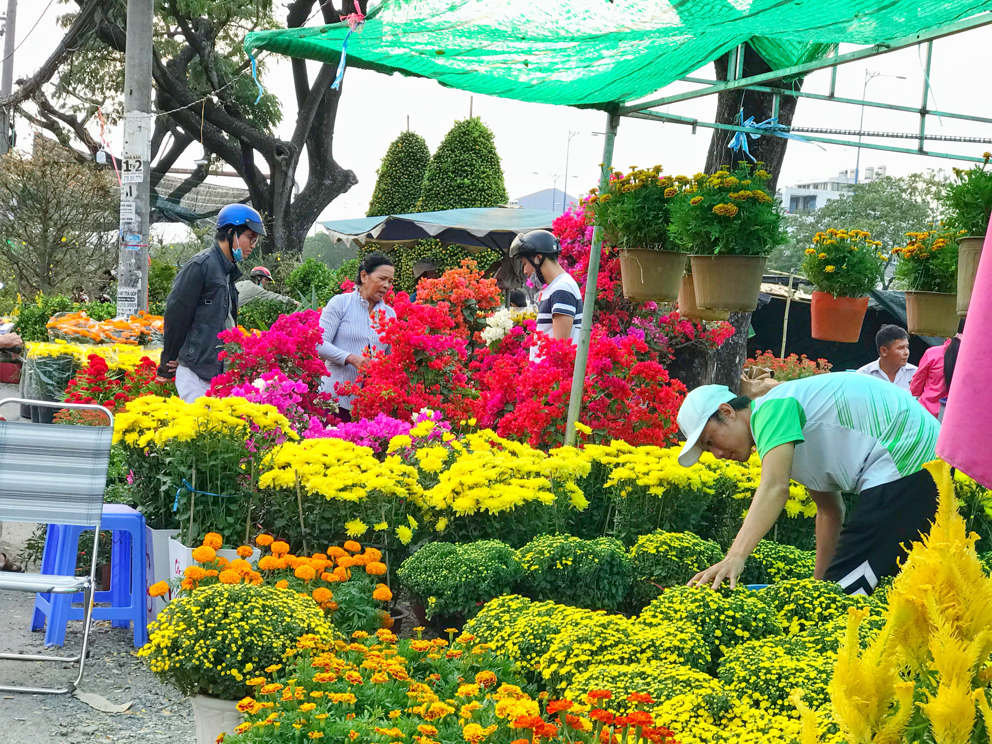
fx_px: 1633
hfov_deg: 33.8
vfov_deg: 25.7
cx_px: 496
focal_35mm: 57
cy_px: 372
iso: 32
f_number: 2.8
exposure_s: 1/50
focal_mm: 6.6
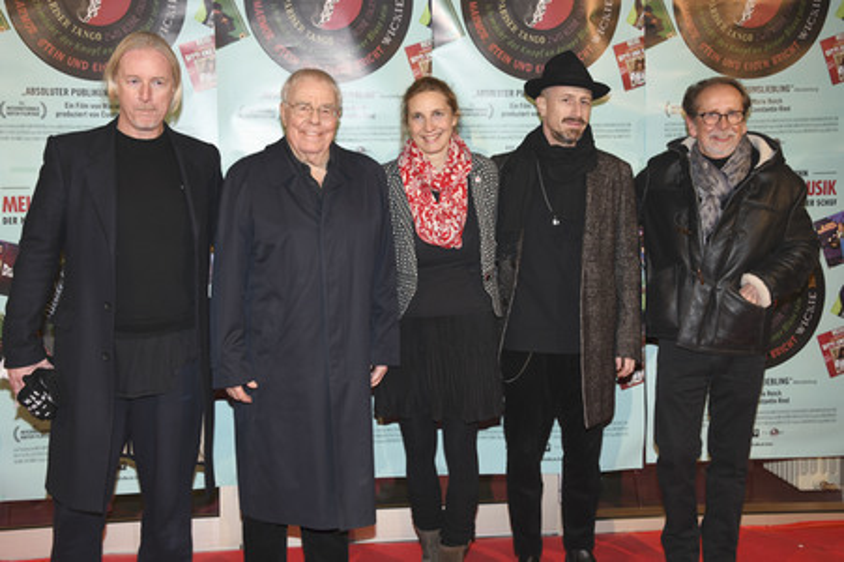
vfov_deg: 30.5
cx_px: 422
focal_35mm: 44
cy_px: 281
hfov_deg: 44.5
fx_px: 1031
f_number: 6.3
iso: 500
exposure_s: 1/160
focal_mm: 44
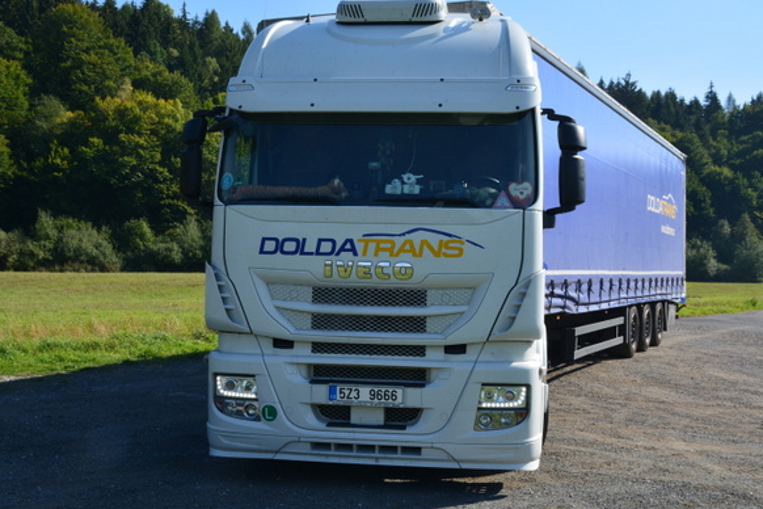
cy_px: 241
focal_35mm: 45
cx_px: 375
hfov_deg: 44.0
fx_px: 944
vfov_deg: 30.1
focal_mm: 27
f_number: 11
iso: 125
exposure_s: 1/125
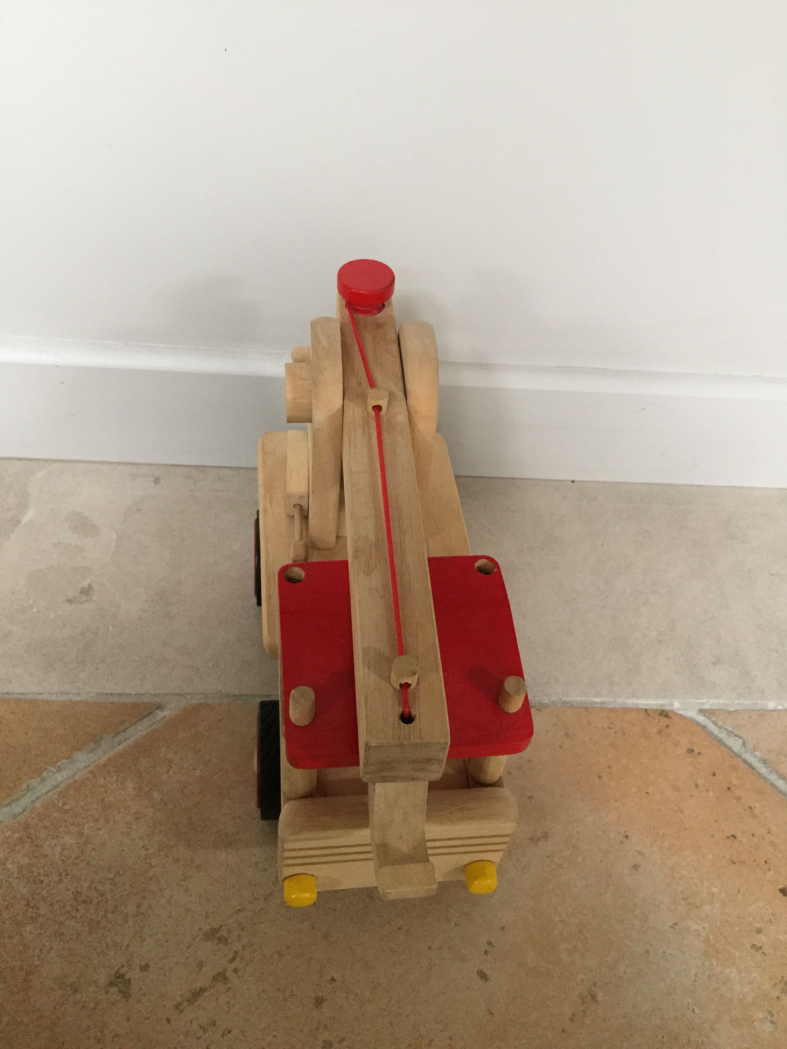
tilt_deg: -47.3
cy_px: 524
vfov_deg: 61.7
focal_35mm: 29
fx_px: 879
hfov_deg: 48.2
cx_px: 394
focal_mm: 4.15
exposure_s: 1/33
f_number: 2.2
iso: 320
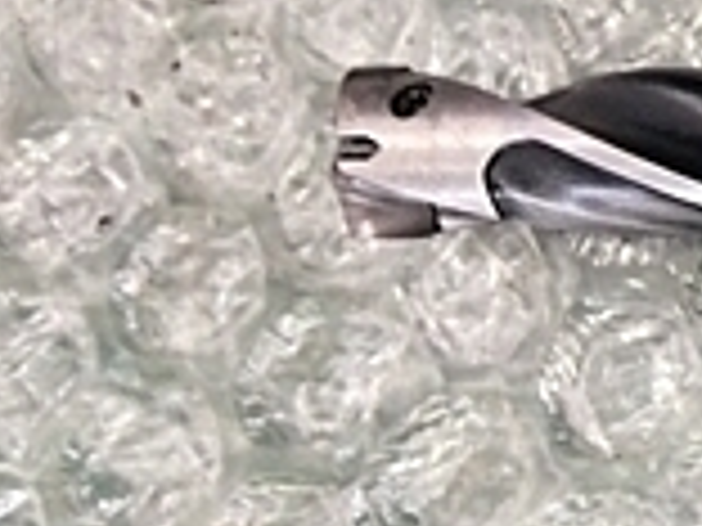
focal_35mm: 131
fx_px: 2657
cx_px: 1323
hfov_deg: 13.3
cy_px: 193
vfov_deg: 11.3
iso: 40
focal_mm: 3.3
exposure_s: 1/24
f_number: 2.4
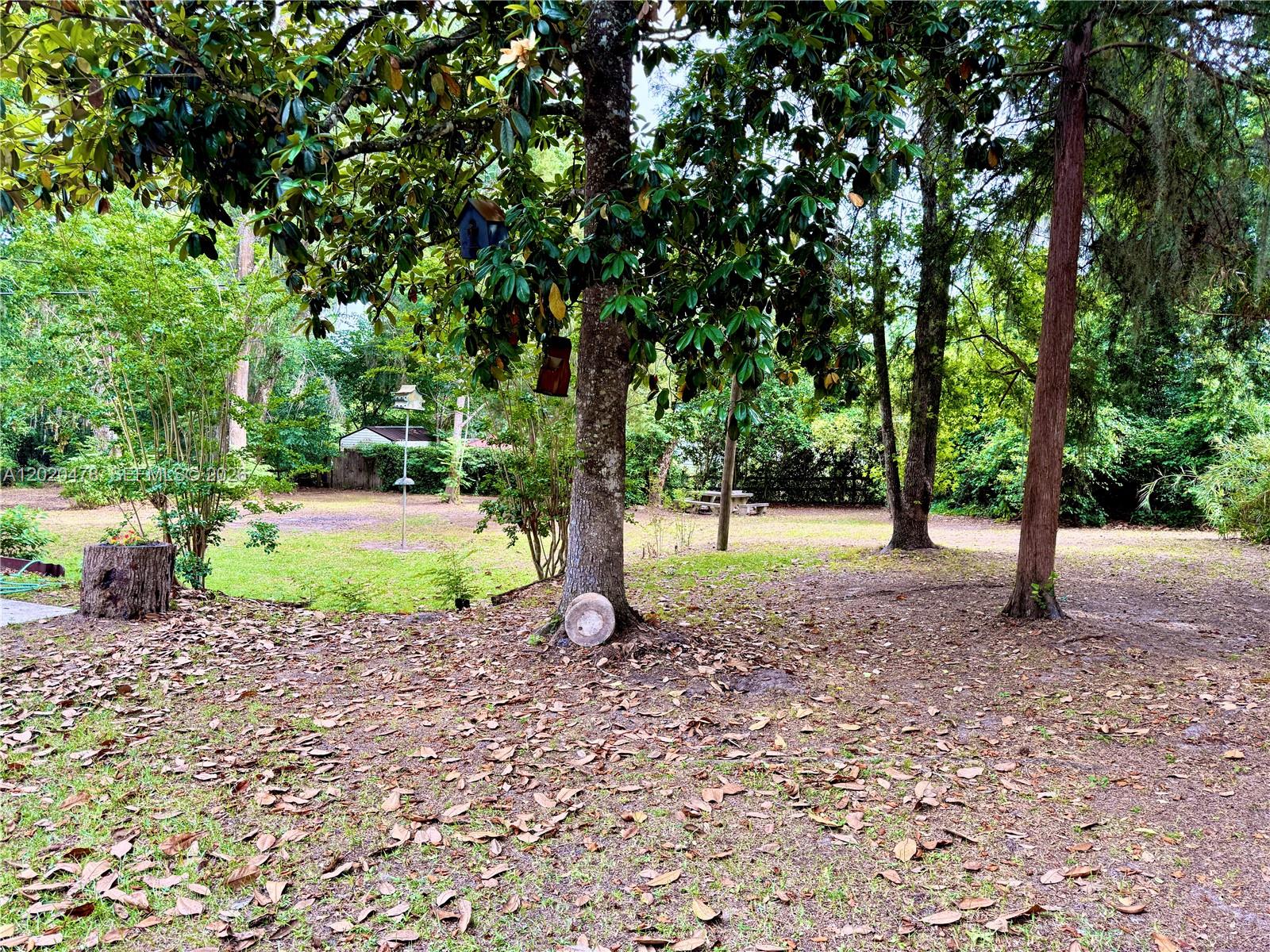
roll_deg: -2.4
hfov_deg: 71.6
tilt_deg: -4.7
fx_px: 881
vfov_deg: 56.8
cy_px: 476
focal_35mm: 24
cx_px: 635
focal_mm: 6.76
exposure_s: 1/443
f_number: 1.78
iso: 100
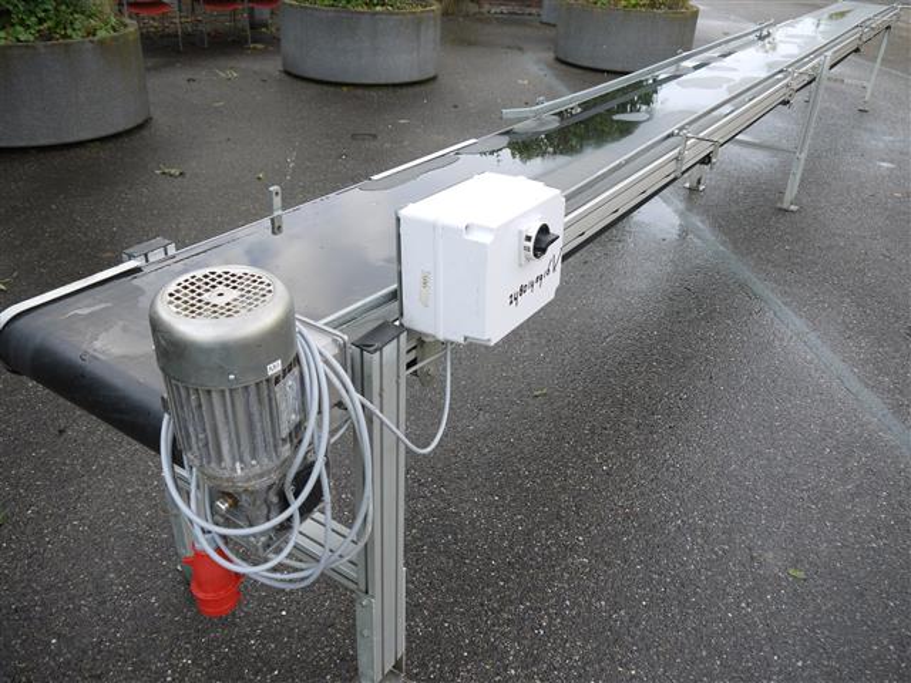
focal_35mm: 30
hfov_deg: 60.0
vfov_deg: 46.8
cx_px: 456
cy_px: 342
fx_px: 790
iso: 100
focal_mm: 15
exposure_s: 1/125
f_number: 4
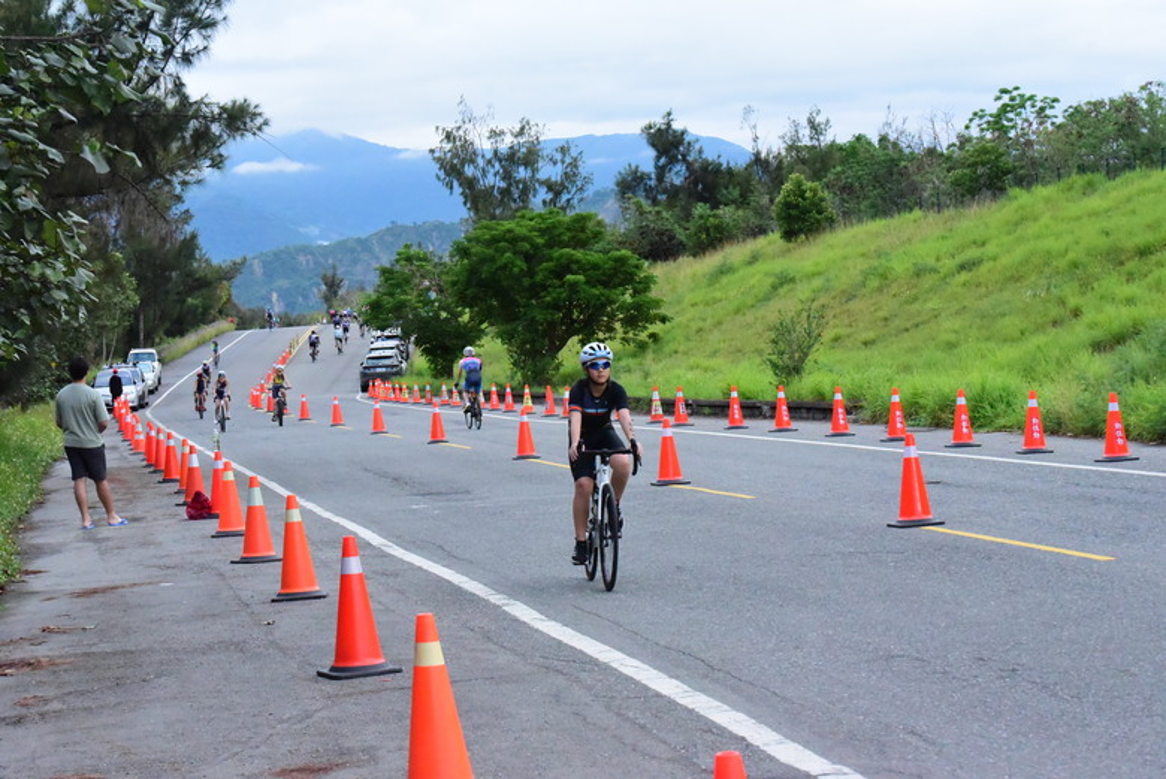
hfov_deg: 21.4
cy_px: 390
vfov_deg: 14.4
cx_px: 583
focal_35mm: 95
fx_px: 3079
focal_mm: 95
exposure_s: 1/2000
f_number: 11
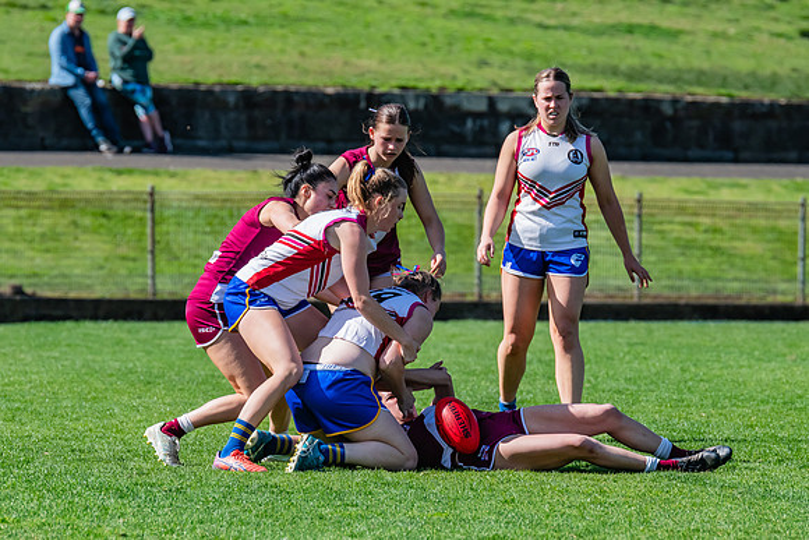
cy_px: 294
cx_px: 368
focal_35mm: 550
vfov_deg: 2.5
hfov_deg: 3.7
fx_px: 12368
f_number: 9
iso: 800
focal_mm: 420
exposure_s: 1/1250
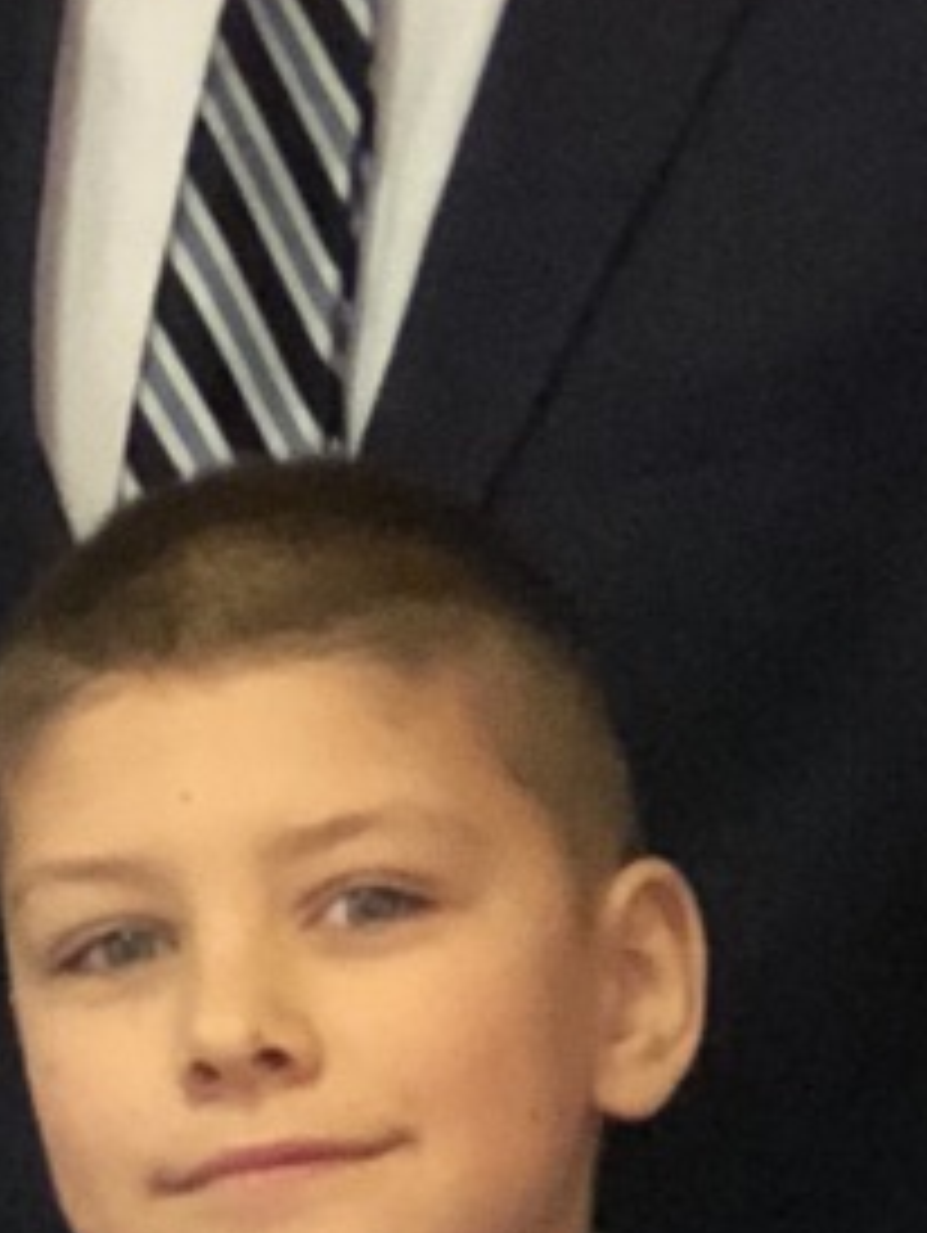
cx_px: 34
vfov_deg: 6.3
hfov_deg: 4.8
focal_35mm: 312
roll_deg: +2.6
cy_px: 572
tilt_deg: -7.1
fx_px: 11123
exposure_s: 1/60
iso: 1250
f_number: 2.8
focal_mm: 6.6
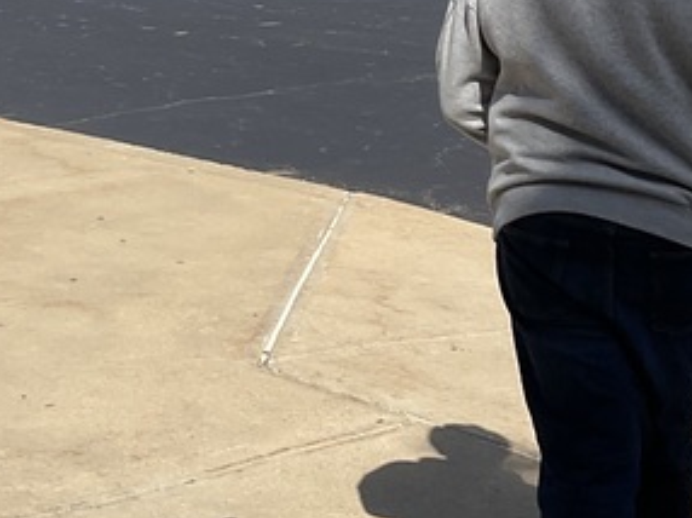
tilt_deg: -2.8
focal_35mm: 104
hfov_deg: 18.7
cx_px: 123
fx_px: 2077
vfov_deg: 14.0
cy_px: -17
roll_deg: -2.0
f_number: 1.8
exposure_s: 1/2141
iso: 20
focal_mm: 3
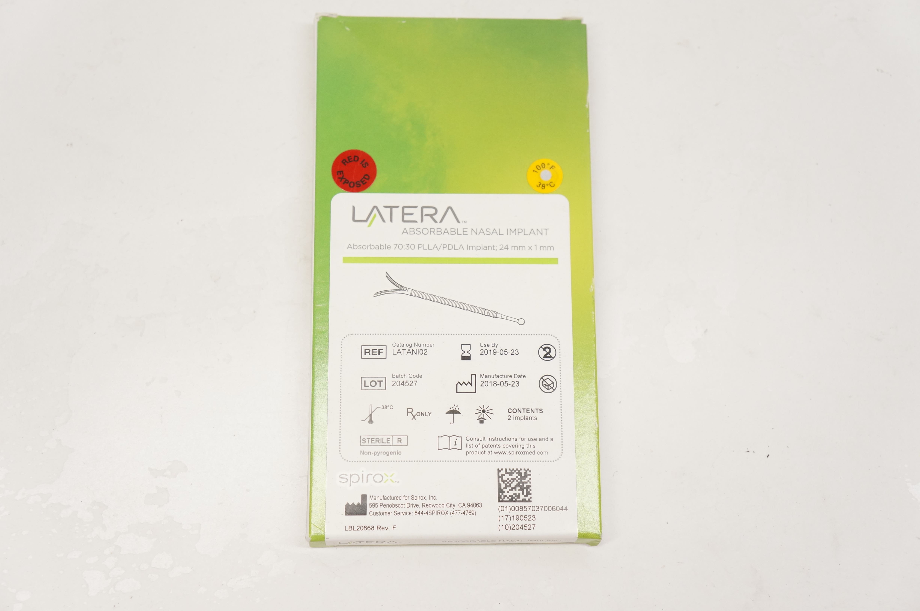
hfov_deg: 41.2
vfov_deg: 28.0
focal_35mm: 48
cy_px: 306
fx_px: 1225
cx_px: 460
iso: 800
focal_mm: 32
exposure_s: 1/200
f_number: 5.6
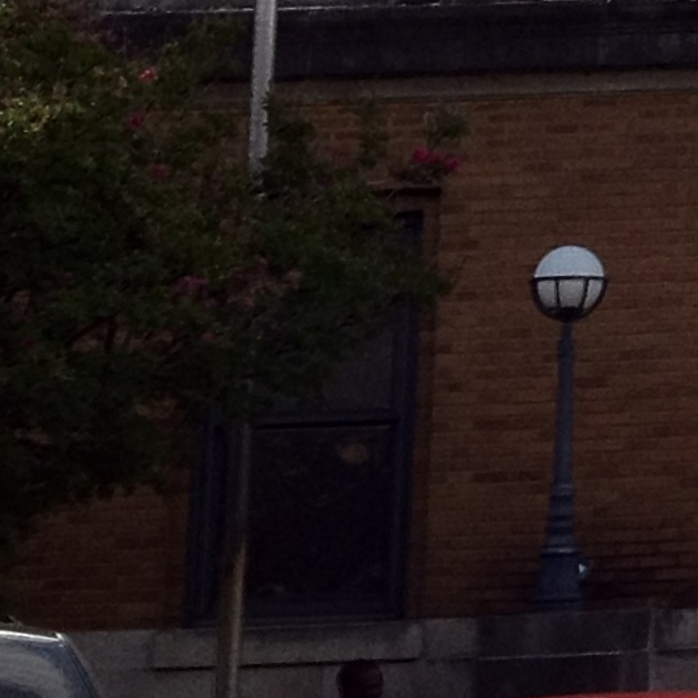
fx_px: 4312
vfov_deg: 8.9
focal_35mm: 189
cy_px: -559
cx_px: 1634
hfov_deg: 8.5
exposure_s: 1/1151
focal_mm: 4.28
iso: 64
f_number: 2.4
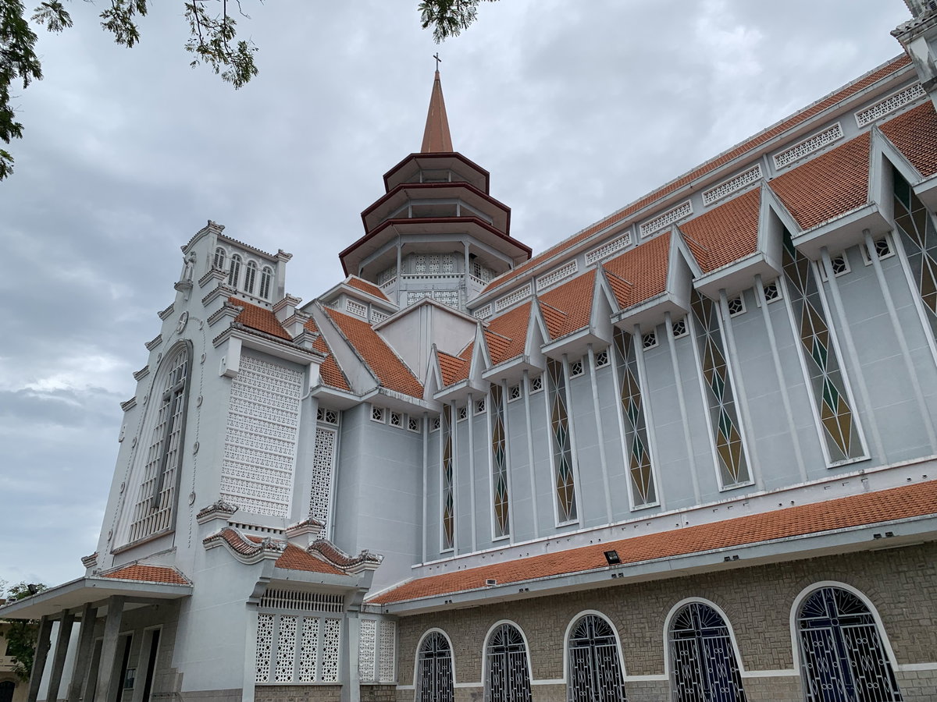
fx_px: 704
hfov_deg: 67.3
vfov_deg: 53.1
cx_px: 468
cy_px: 351
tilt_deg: +25.8
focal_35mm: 26
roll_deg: -1.2
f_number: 1.8
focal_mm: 4.25
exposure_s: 1/3086
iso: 25
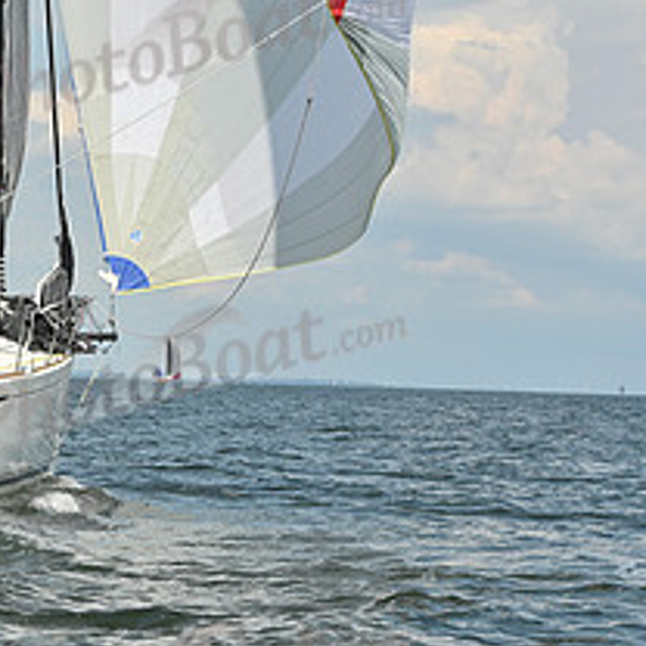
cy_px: 253
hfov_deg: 10.3
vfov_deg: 10.5
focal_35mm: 166
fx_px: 3505
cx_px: -189
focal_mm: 70
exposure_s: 1/1600
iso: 320
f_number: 10
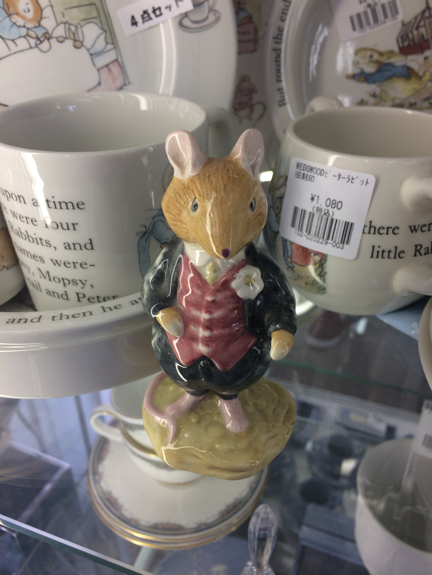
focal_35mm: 29
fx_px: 483
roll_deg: -0.3
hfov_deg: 48.2
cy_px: 288
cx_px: 216
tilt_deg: -34.4
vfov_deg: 61.7
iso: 50
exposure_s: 1/100
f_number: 2.2
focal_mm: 4.15
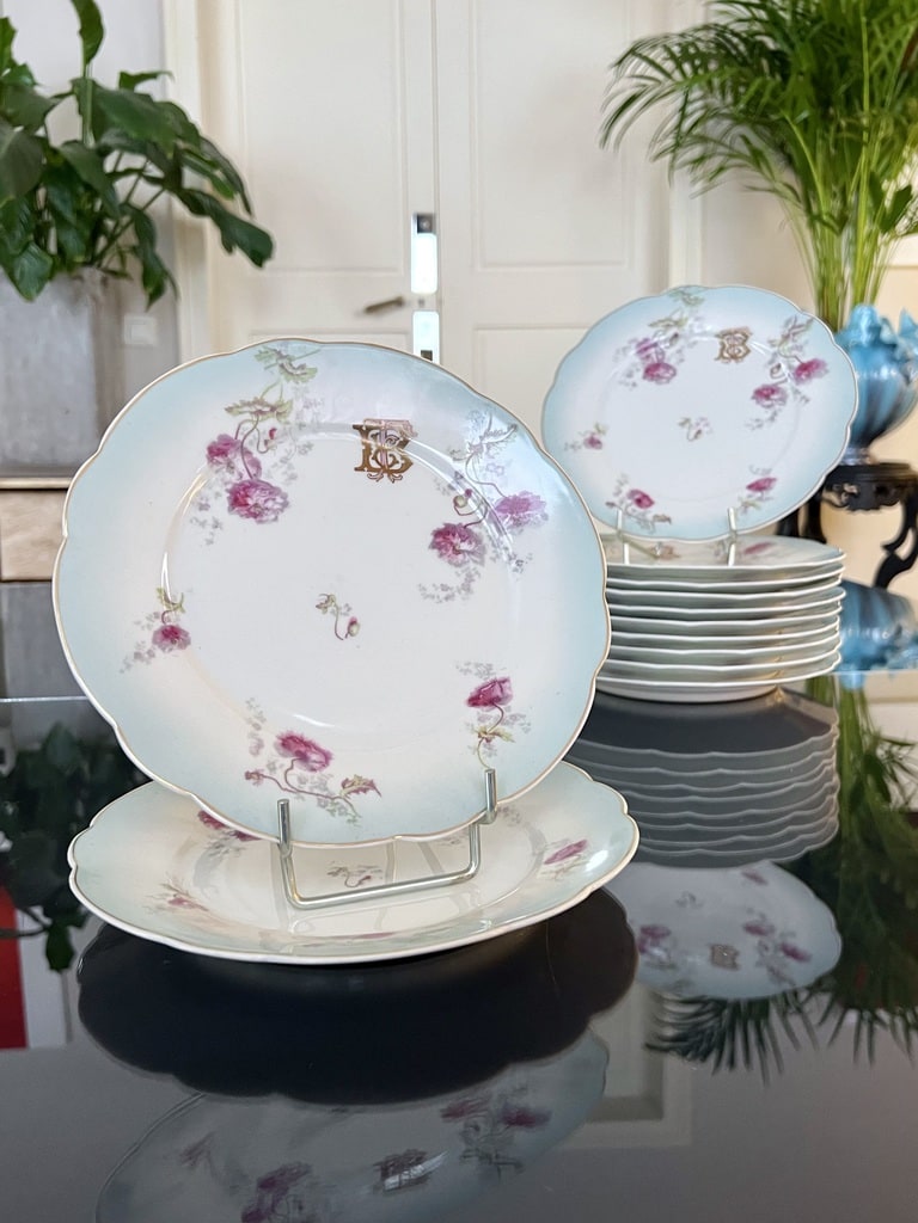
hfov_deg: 53.1
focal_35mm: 26
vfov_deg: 67.3
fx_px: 919
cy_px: 612
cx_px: 459
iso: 200
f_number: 1.5
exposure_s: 1/50
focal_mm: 5.7
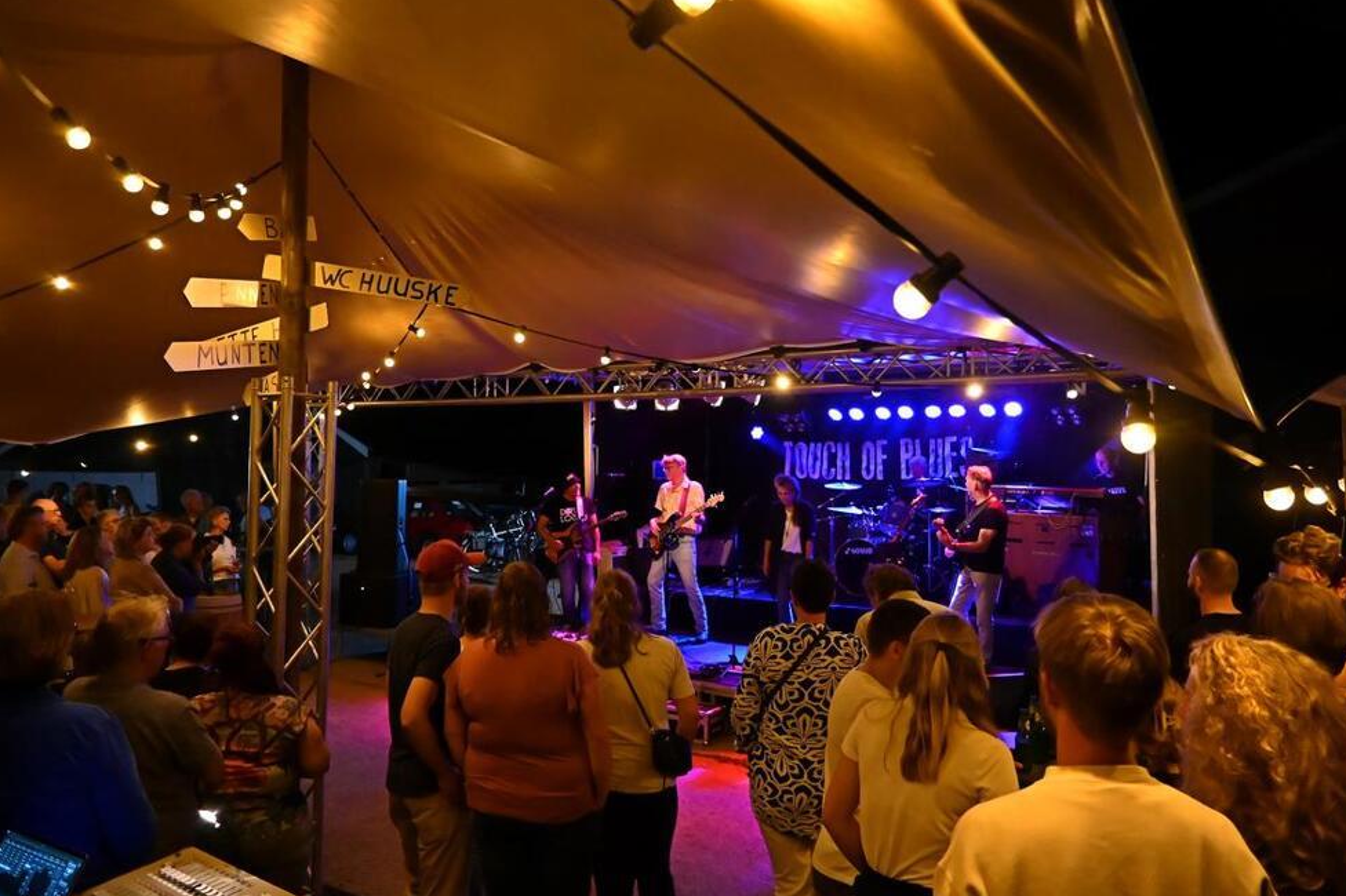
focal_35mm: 28
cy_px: 456
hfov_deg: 65.5
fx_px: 1046
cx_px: 695
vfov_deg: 46.4
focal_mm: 18
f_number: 3.5
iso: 5600
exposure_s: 1/60
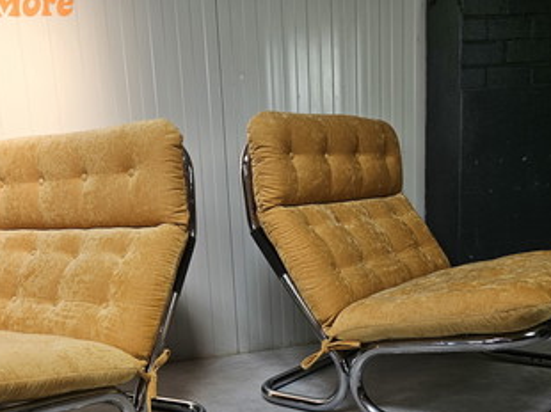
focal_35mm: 38
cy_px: 325
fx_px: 604
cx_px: 208
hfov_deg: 48.6
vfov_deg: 36.5
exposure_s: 1/100
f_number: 1.8
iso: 50
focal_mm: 5.4
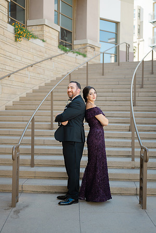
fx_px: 325
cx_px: 78
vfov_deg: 39.6
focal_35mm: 50
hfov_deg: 27.0
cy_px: 116
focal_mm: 50
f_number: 1.8
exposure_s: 1/400
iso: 64
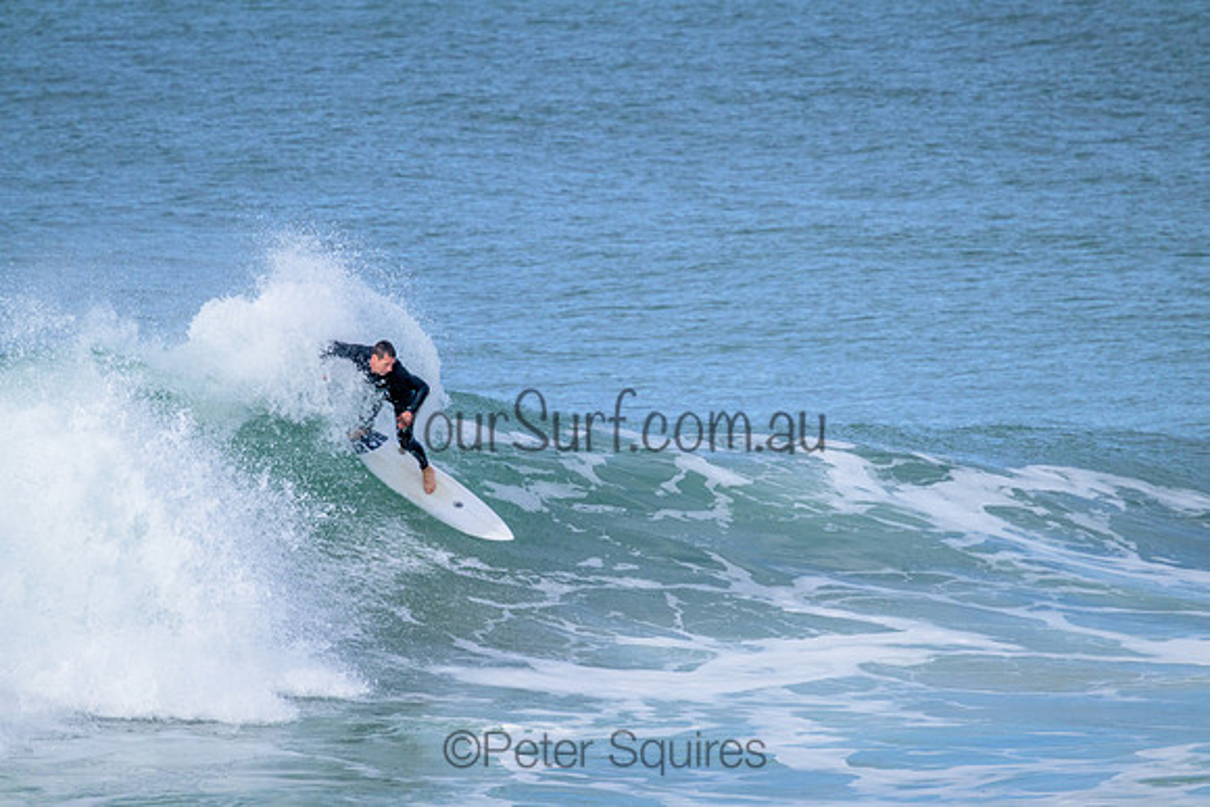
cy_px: 404
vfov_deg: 1.7
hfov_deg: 2.6
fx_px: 26894
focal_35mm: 800
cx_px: 605
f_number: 11
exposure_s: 1/2000
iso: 1600
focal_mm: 800
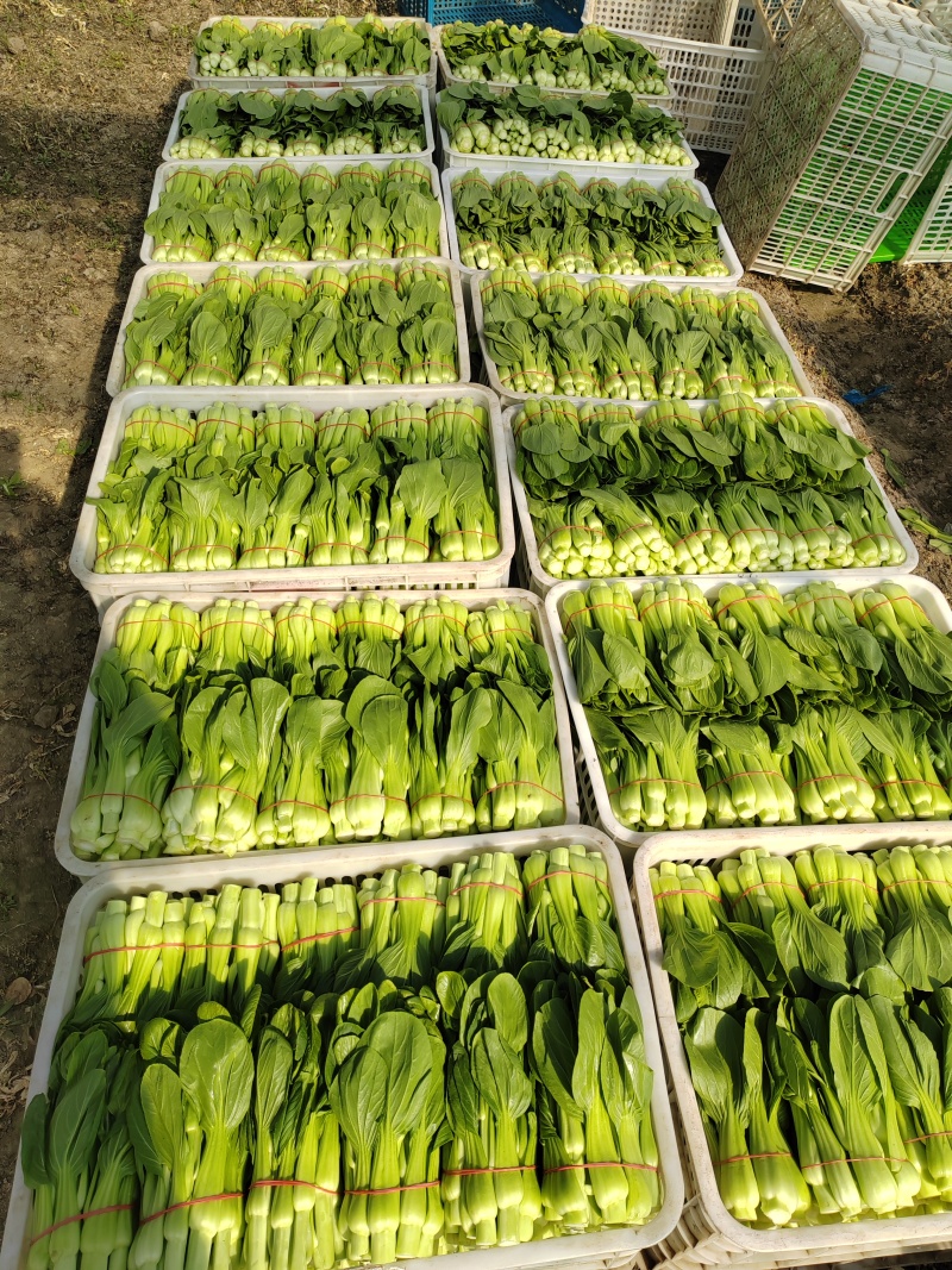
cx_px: 476
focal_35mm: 27
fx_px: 990
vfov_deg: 65.3
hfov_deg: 51.3
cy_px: 635
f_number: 1.9
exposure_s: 1/1600
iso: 125
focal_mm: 5.52
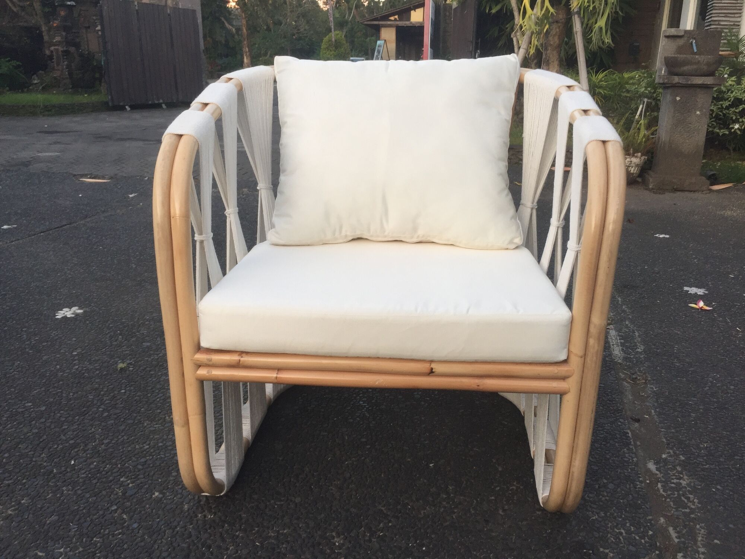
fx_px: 624
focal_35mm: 29
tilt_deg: -15.9
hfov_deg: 61.7
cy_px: 280
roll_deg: -0.6
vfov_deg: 48.2
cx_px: 372
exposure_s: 1/100
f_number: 2.2
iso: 50
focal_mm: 4.15
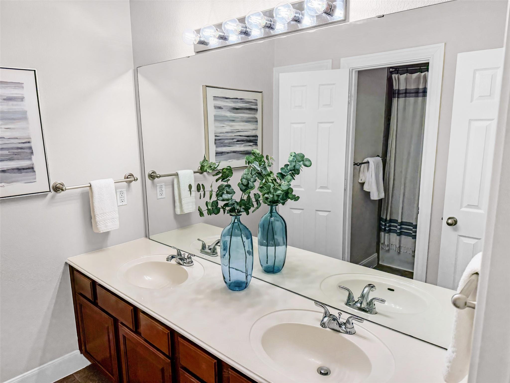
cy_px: 192
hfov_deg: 71.6
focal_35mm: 24
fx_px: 354
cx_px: 255
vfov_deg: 56.8
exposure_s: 1/230
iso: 125
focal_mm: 6.76
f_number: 1.8
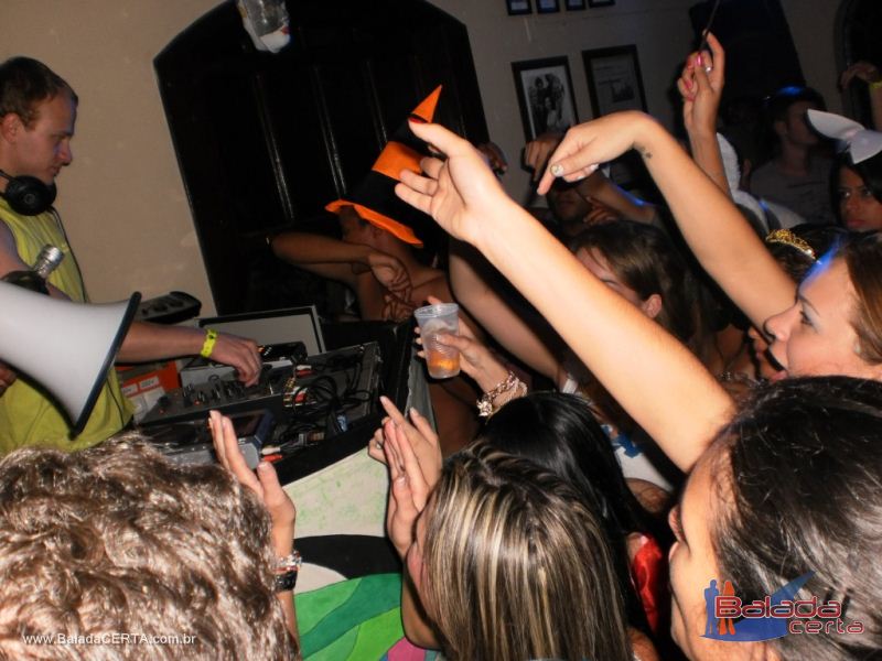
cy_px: 330
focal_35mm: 36
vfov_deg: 39.7
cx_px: 441
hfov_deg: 51.4
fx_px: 917
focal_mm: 6.3
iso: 125
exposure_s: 1/30
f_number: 3.1
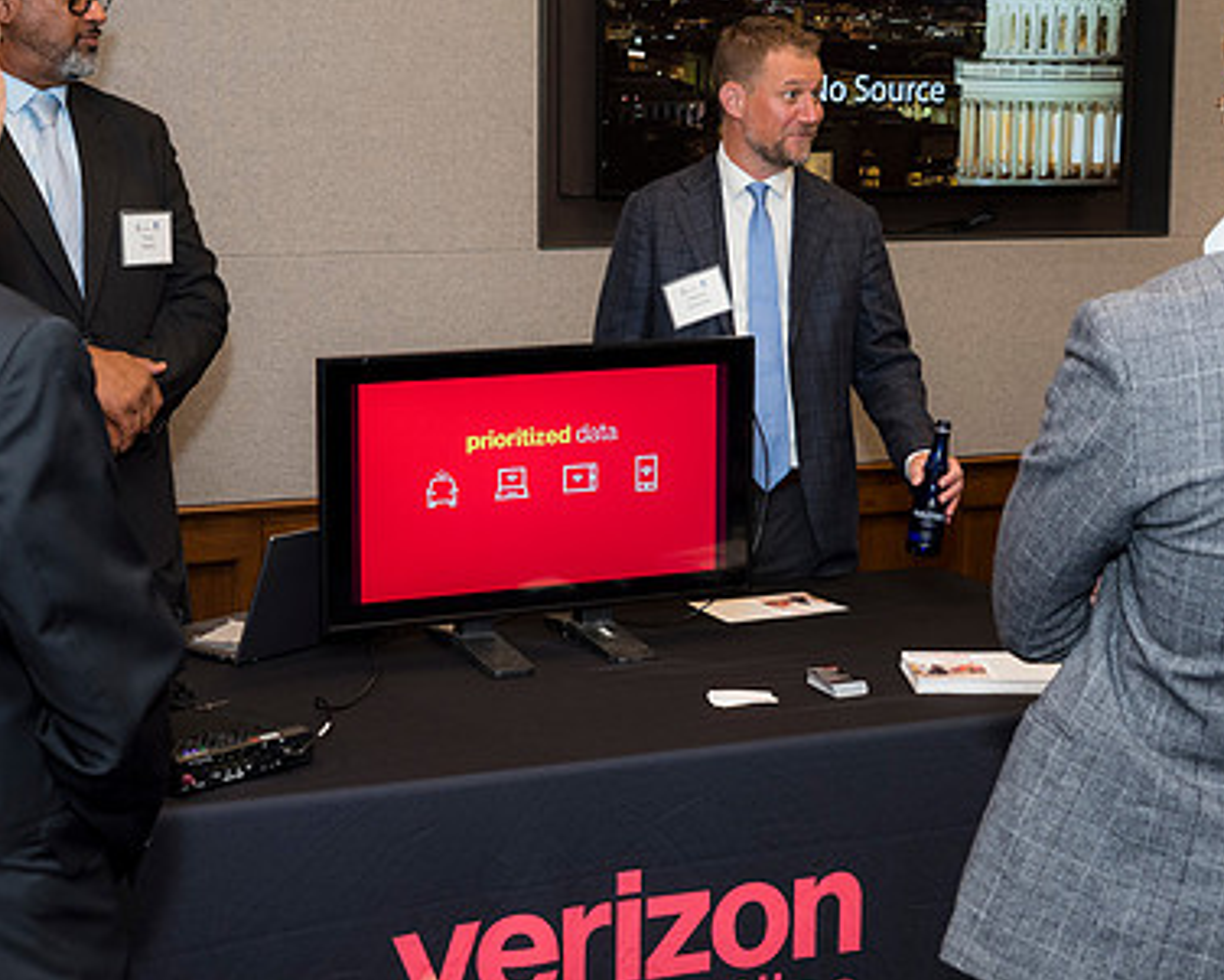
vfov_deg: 27.6
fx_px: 1993
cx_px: 654
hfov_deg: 34.1
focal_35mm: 55
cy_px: 415
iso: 800
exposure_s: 1/125
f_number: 5
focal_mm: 38
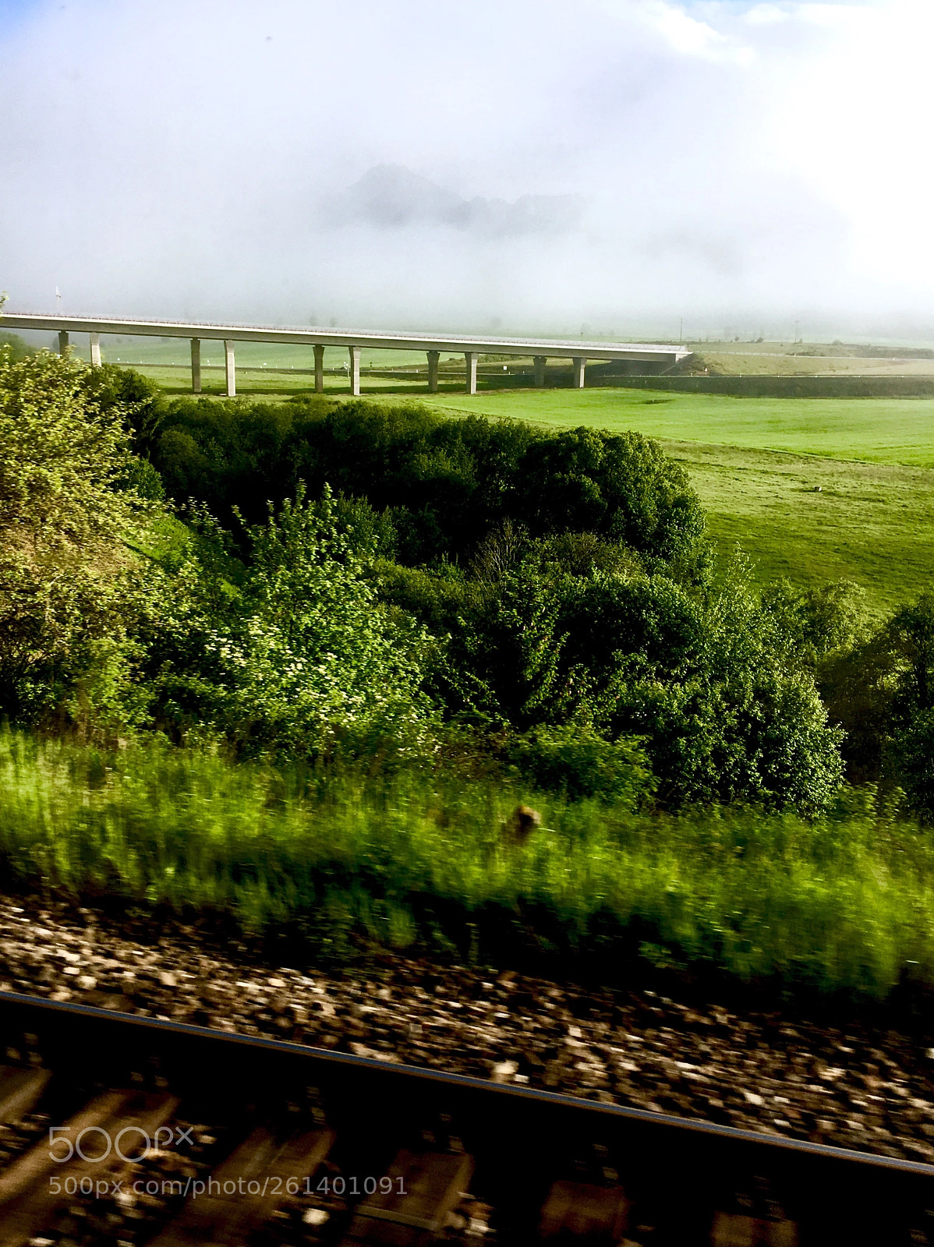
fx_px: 1044
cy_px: 624
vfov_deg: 61.7
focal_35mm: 29
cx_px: 467
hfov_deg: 48.2
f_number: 2.2
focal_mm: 4.15
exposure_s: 1/442
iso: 25
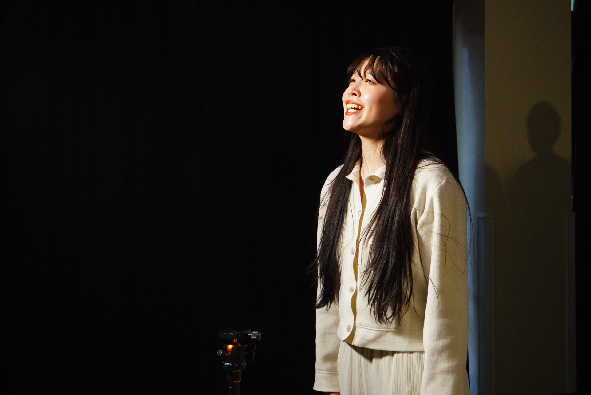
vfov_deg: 24.0
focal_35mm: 57
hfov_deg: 35.3
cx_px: 296
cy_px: 196
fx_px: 928
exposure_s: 1/60
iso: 4000
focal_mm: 37
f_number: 5.6
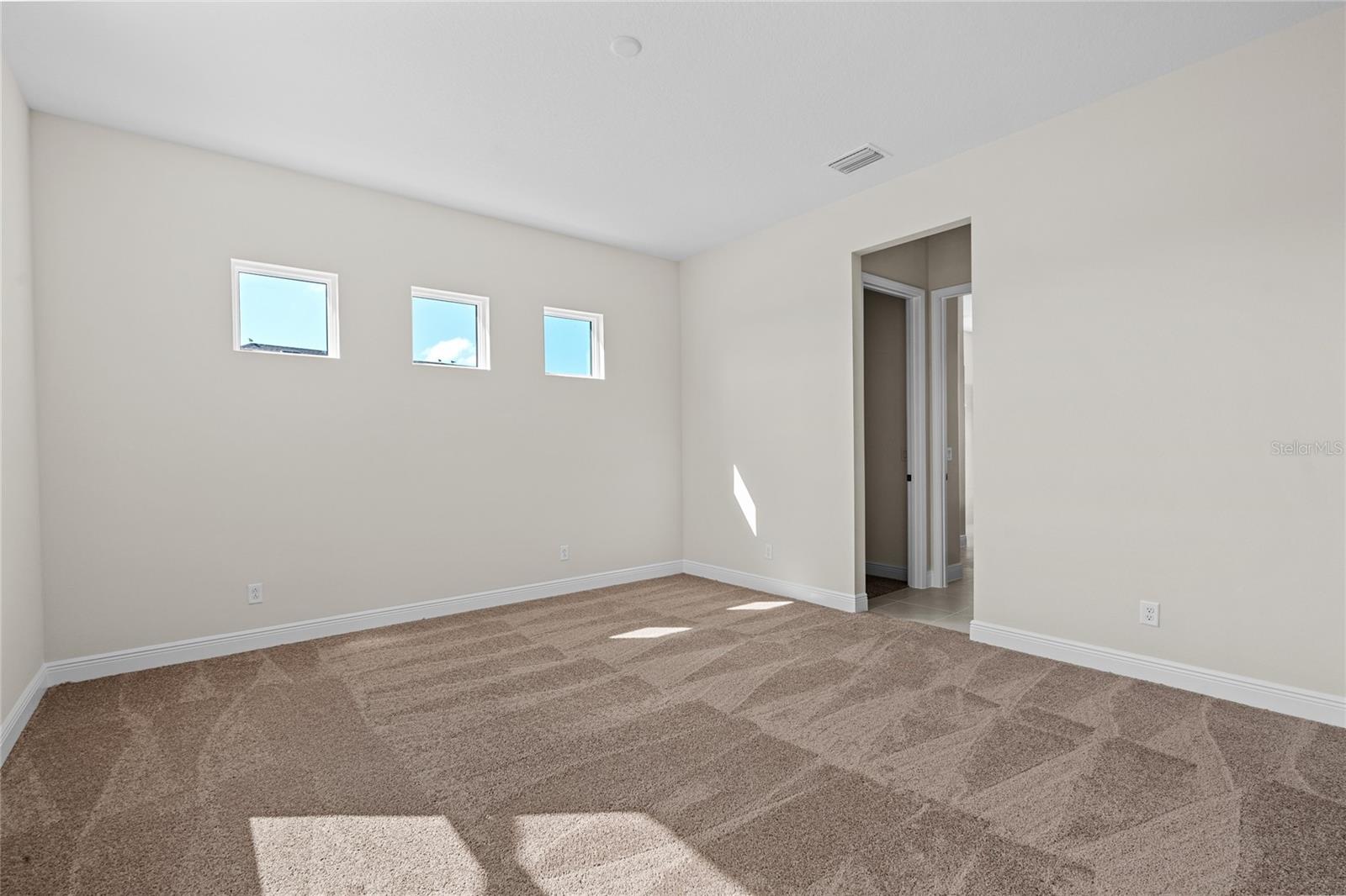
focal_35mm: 16
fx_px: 598
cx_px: 673
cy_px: 448
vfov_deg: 73.7
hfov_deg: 96.7
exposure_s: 1/15
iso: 400
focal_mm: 16
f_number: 8
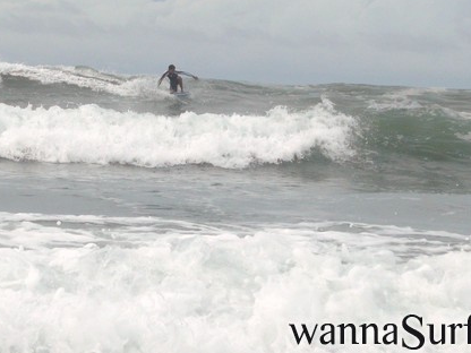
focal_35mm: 211
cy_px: 123
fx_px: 2871
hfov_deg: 9.4
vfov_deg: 7.0
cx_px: 176
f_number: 5.1
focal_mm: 16.5
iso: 100
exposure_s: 1/800
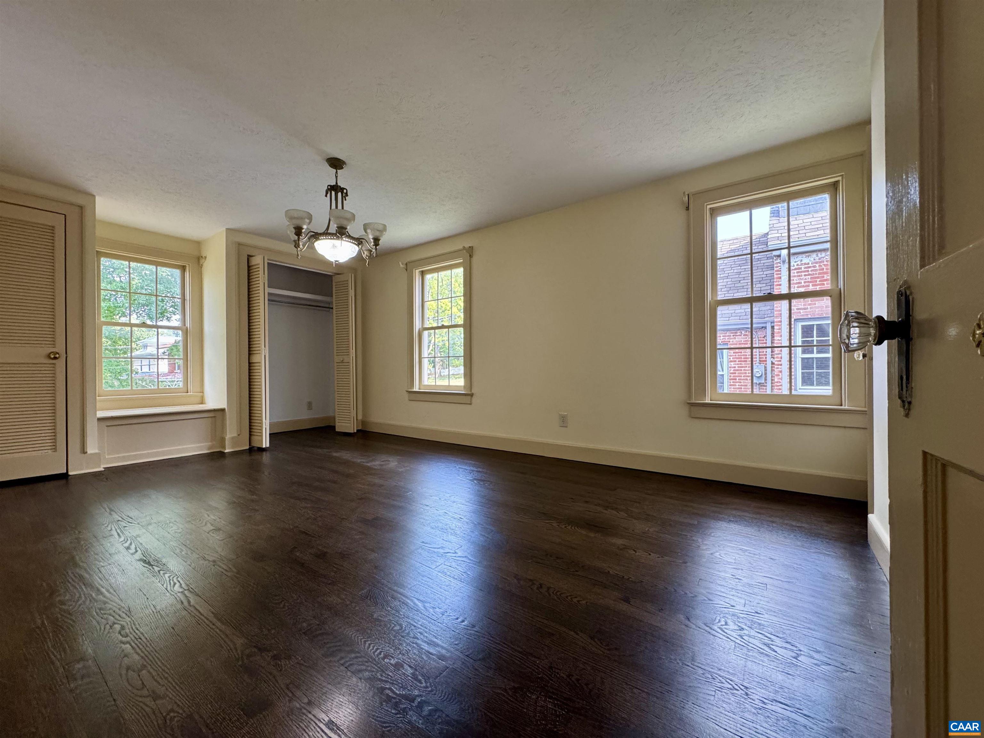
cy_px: 369
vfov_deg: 85.7
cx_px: 492
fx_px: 398
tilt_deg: -0.8
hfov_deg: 102.1
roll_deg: +0.6
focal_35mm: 14
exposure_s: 1/120
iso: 250
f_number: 2.2
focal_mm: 2.22
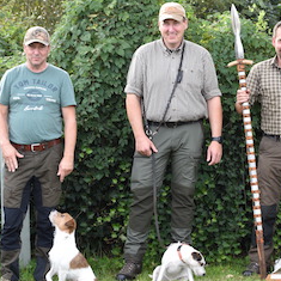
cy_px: 166
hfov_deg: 9.2
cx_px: 249
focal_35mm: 190
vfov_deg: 9.2
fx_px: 1745
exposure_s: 1/160
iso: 400
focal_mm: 70
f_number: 6.3
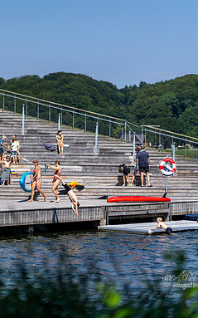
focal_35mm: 135
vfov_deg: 15.5
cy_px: 159
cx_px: 32
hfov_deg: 9.7
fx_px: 1167
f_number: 1.4
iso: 50
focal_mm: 85
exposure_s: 1/6400
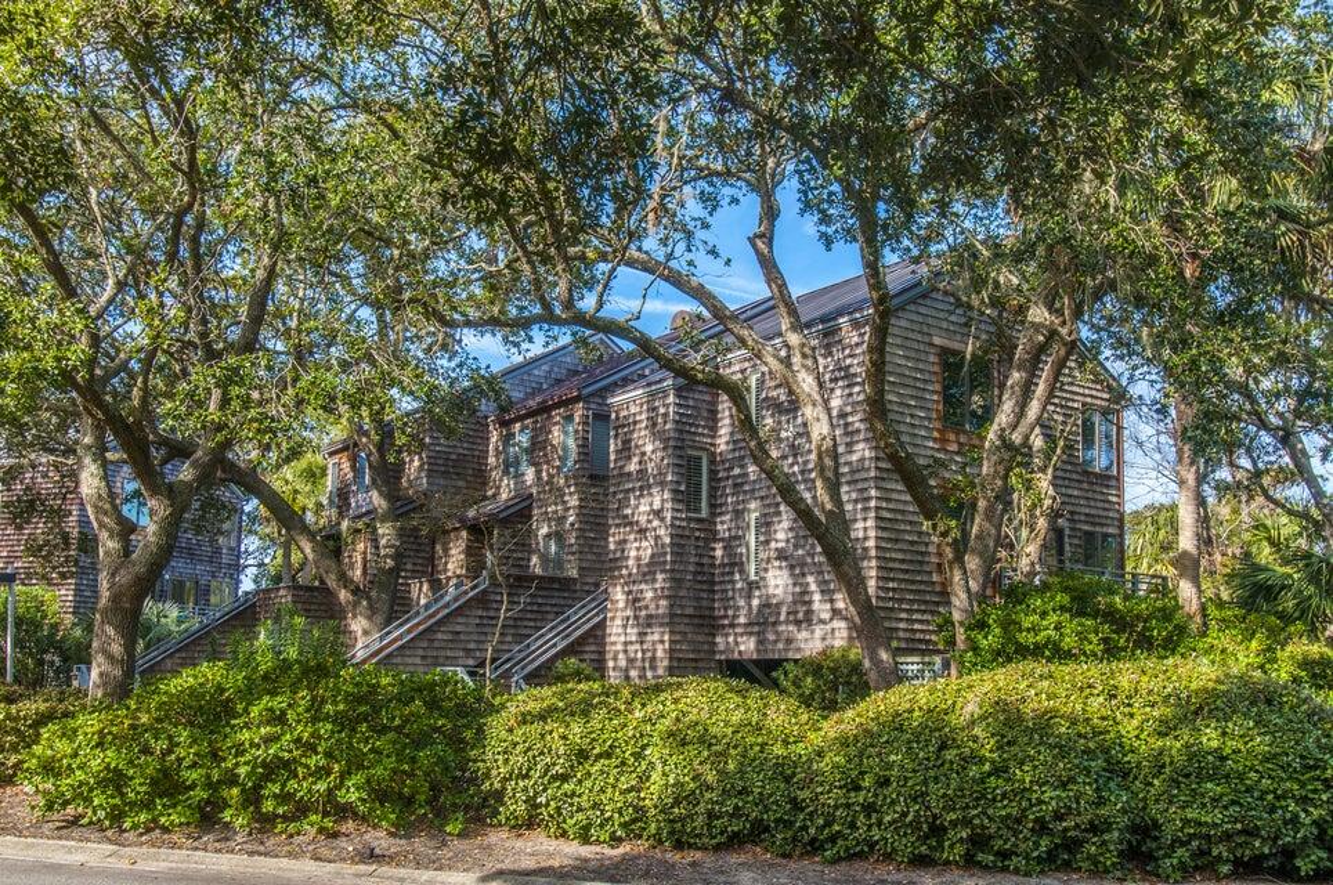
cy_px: 442
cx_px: 666
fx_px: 1220
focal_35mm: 33
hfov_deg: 57.3
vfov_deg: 39.9
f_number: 10
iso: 400
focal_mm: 22
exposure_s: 1/250
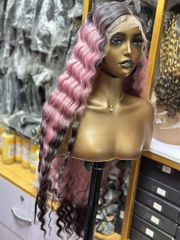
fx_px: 333
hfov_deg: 30.3
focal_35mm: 48
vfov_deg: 39.7
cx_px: 90
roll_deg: -6.3
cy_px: 120
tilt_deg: -17.7
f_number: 1.78
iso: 125
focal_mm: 6.86
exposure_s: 1/50
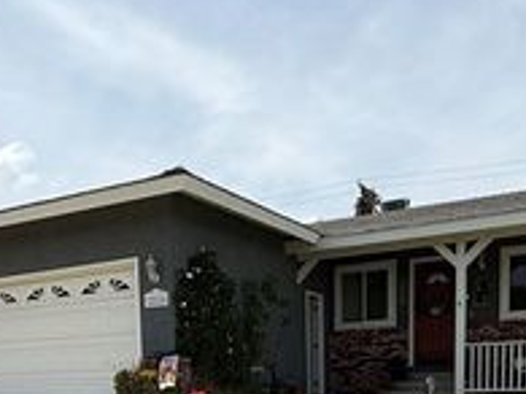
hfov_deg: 41.1
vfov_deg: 28.0
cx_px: 218
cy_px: 459
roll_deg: +0.2
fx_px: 699
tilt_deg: -6.2
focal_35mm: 46
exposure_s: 1/1848
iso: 50
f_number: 2.2
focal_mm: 2.22
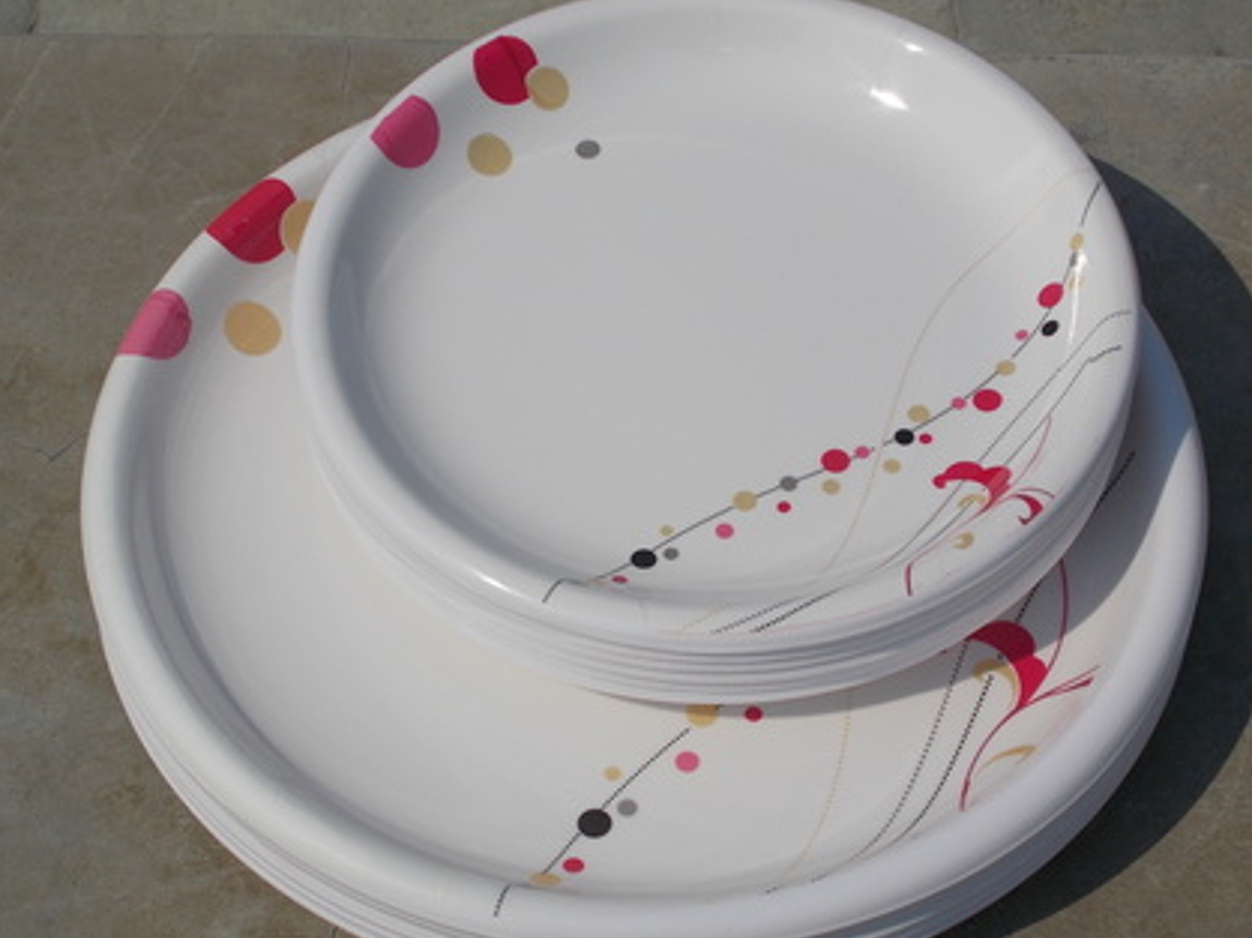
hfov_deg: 24.7
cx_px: 665
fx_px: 2856
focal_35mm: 79
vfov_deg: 18.6
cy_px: 487
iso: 80
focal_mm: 11.8
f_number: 13.3
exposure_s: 1/250
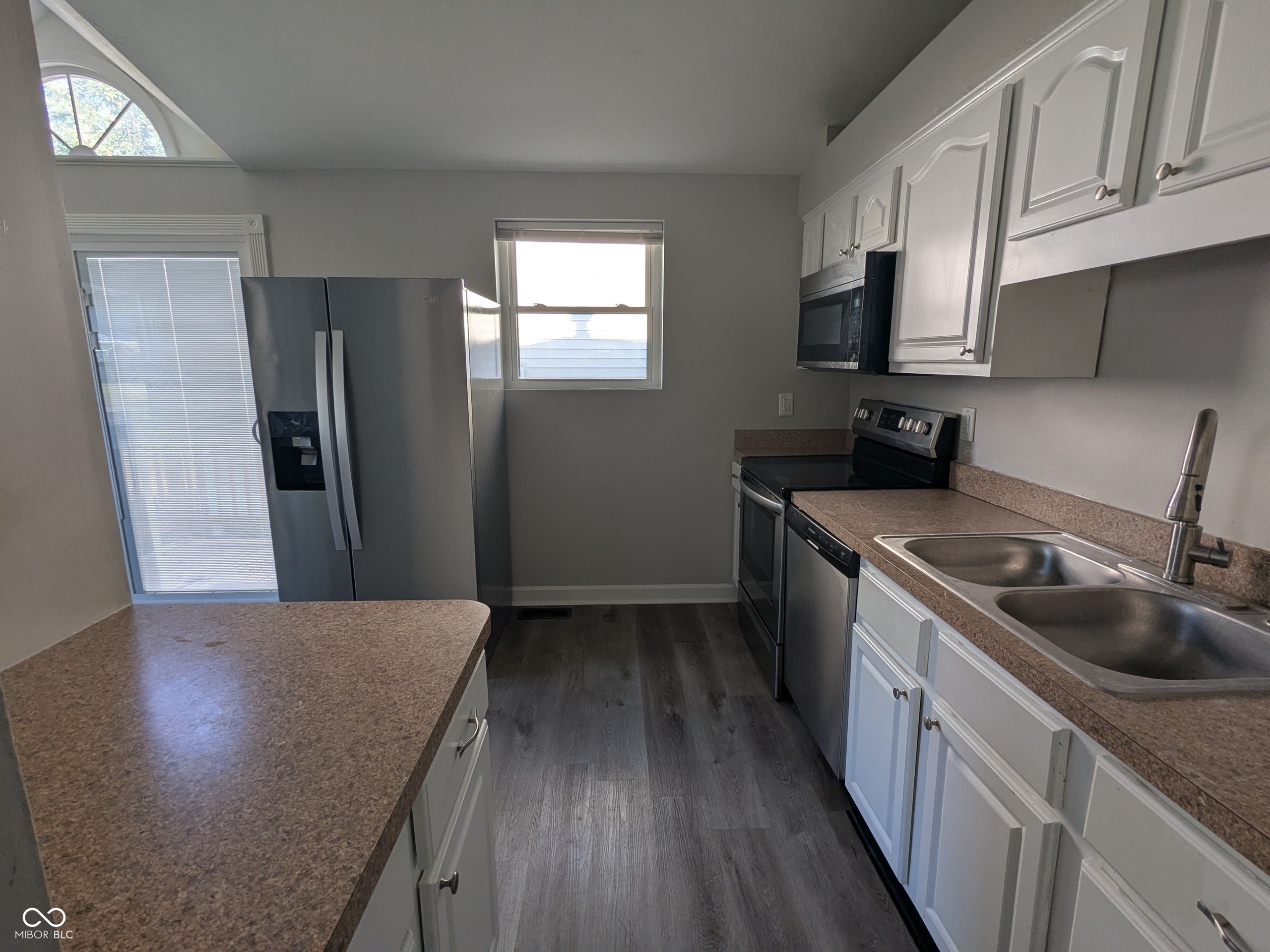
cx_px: 635
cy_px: 476
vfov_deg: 78.1
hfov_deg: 94.5
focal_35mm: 16
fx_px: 587
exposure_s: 1/159
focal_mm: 2.35
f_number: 2.2
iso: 66
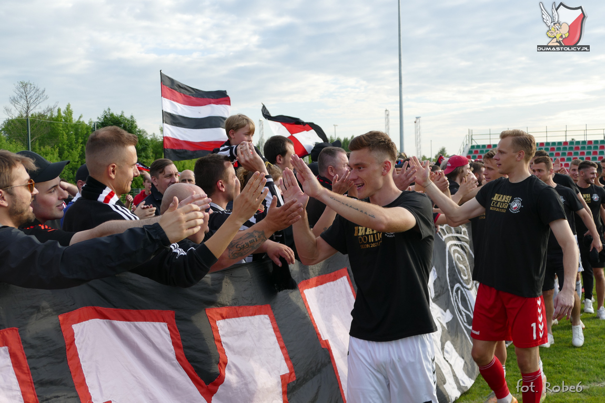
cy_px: 202
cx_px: 302
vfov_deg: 29.3
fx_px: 773
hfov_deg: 42.7
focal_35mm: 46
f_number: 3.2
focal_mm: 16.74
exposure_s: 1/640
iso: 125
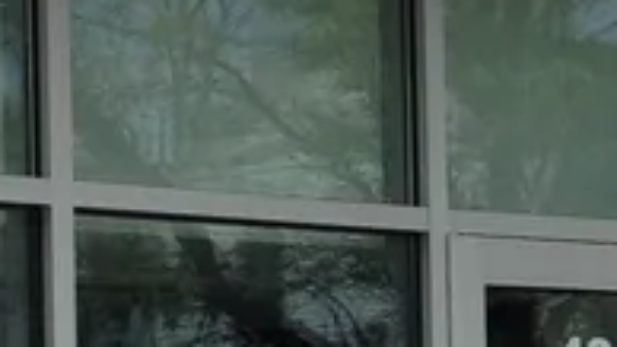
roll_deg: +0.7
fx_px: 4253
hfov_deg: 8.0
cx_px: 1091
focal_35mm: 260
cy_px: 455
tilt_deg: +3.5
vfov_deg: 4.6
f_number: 2.4
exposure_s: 1/1205
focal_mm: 4.12
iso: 50
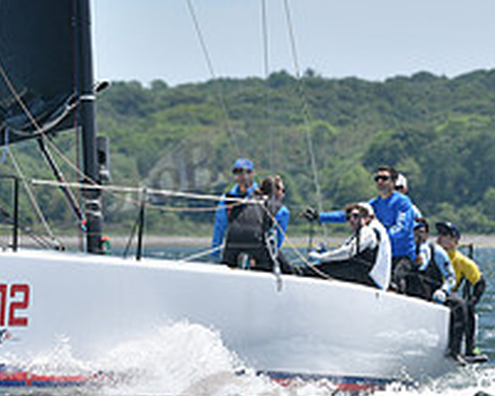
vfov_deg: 2.0
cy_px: 78
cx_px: -101
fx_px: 11149
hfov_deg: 2.5
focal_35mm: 761
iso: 250
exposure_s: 1/1000
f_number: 6.3
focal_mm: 280
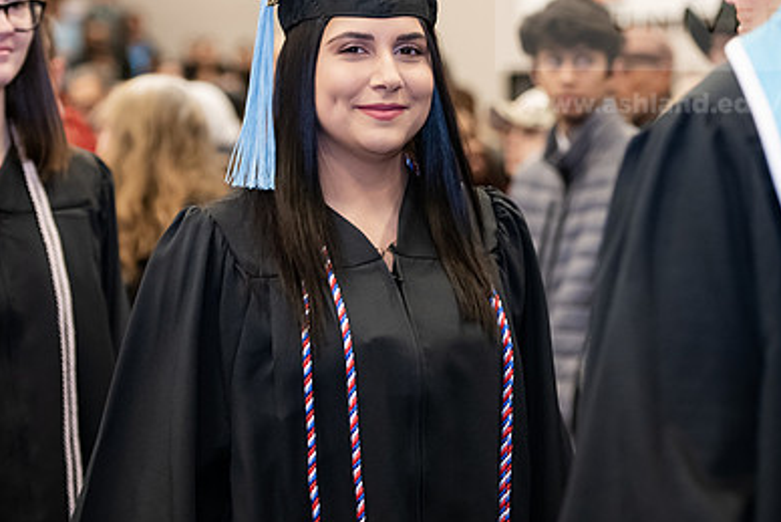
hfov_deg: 16.1
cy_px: 146
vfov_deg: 10.8
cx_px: 435
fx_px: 2756
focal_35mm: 127
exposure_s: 1/200
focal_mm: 85
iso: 2000
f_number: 3.2
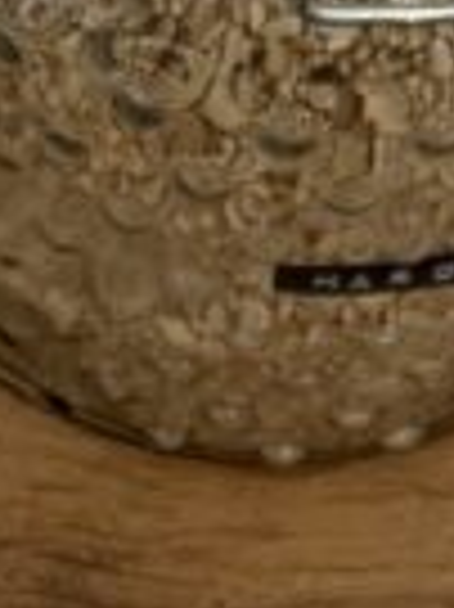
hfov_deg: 8.1
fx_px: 3188
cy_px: 1500
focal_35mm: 182
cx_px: 45
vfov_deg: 9.6
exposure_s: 1/60
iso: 250
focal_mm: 6.76
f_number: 1.78
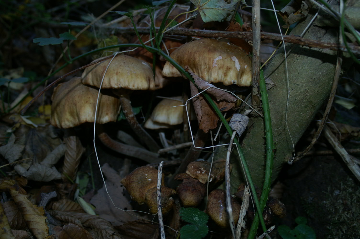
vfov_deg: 31.8
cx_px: 180
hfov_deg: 46.4
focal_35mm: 42
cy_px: 120
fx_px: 420
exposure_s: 1/60
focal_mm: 28
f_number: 5.6
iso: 200
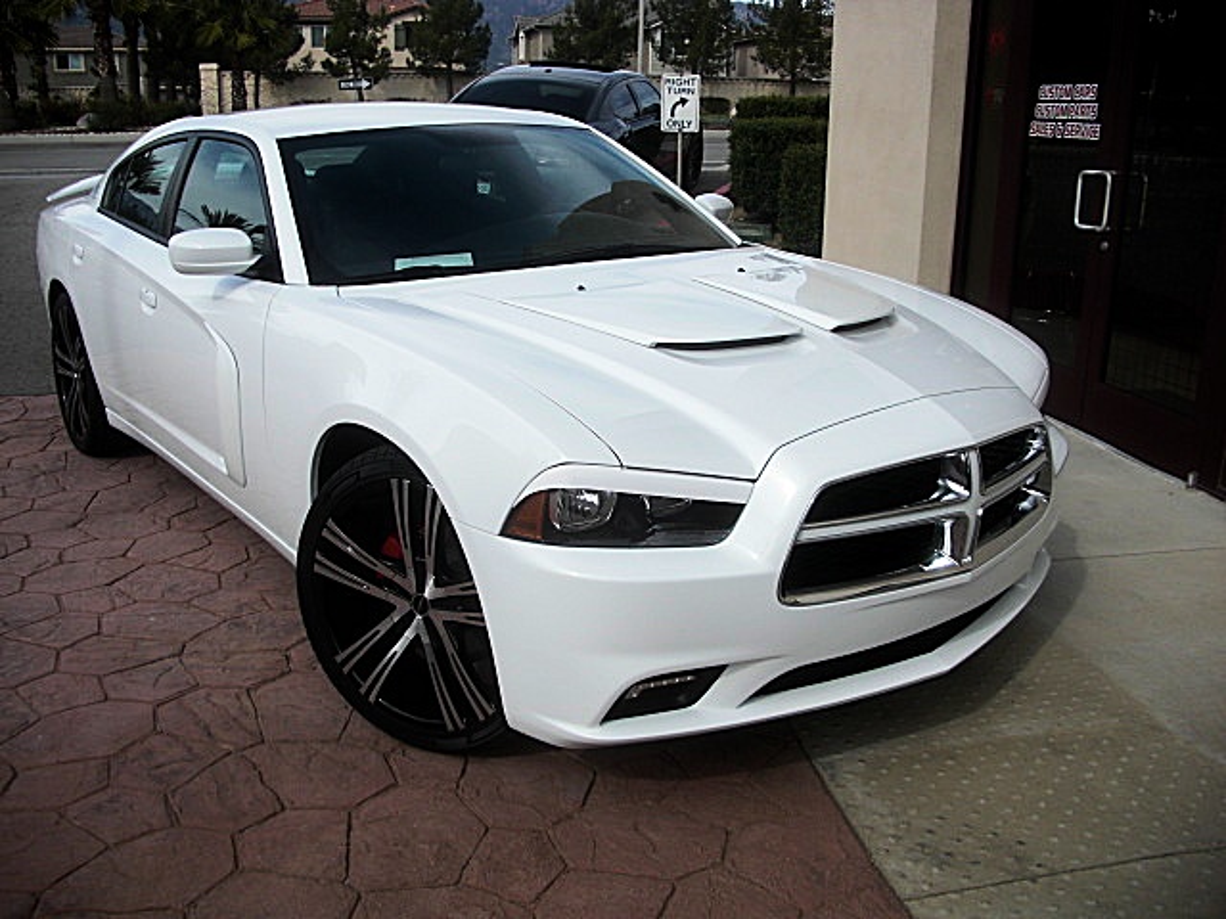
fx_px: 1275
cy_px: 460
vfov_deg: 39.7
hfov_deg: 51.4
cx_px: 613
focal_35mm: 36
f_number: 2.8
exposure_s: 1/1000
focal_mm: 6.3
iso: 50
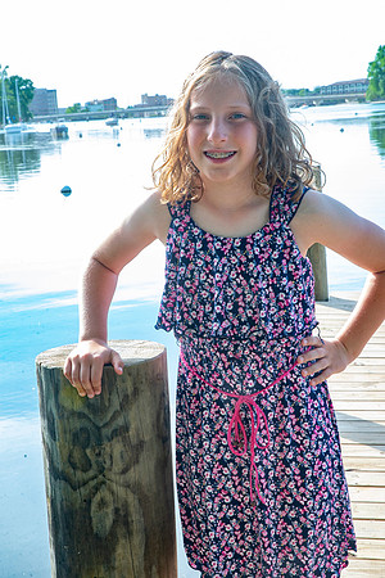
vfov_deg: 28.8
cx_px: 192
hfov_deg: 19.5
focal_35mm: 70
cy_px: 289
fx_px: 1123
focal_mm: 70
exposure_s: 1/60
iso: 800
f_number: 20
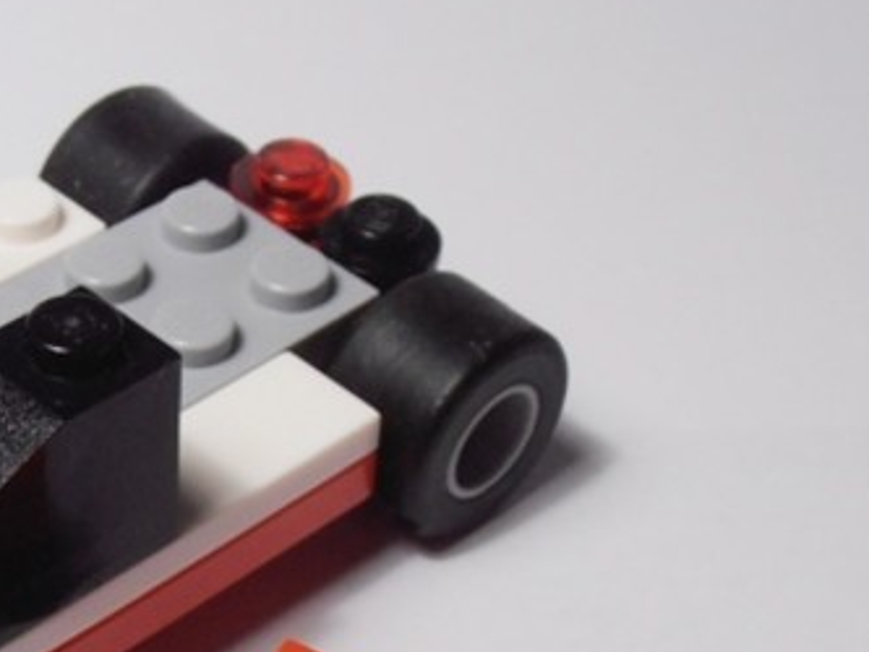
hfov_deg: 19.3
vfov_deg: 14.6
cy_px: 638
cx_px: 120
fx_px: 2511
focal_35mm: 100
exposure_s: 1/60
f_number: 3.9
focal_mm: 6.61
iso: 80
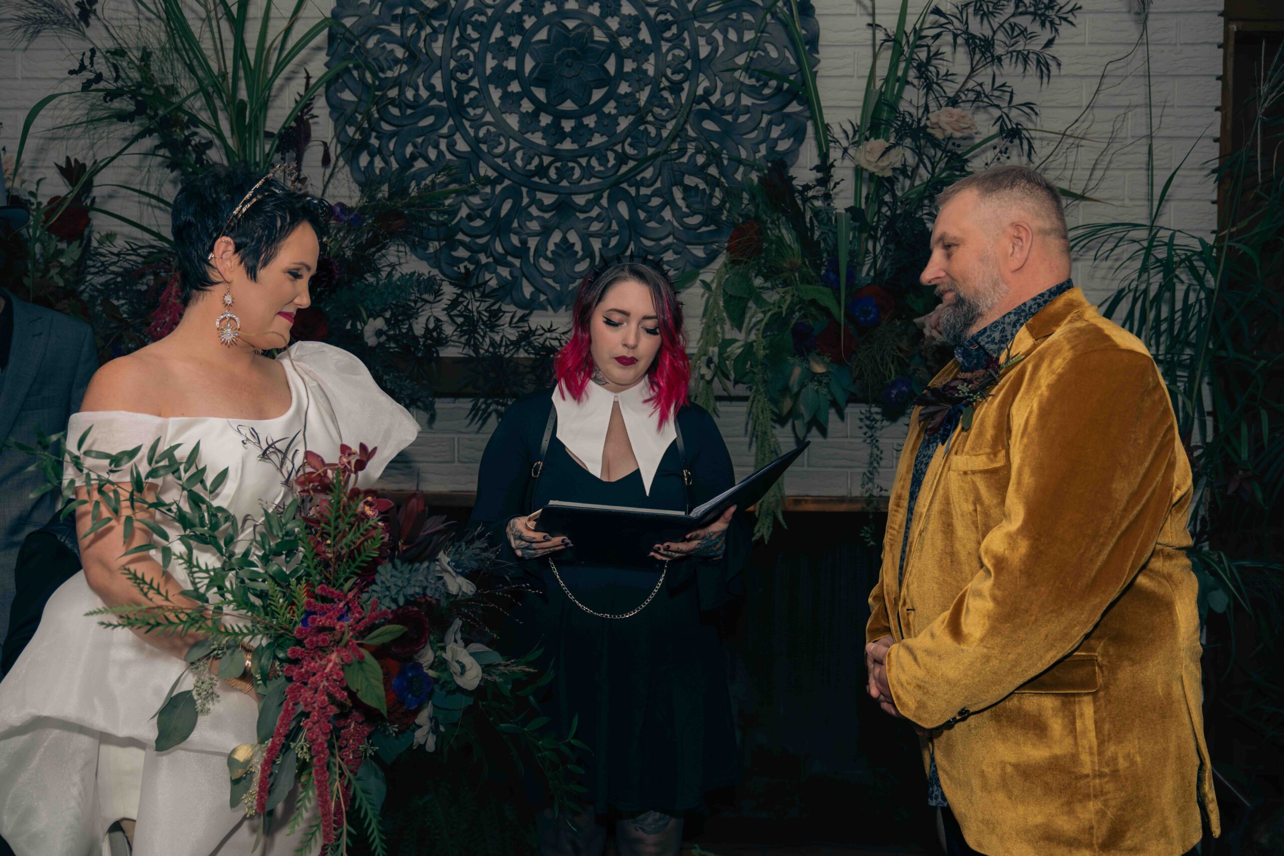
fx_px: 1106
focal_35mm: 31
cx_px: 642
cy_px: 428
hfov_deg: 60.3
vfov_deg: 42.3
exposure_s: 1/250
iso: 100
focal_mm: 31
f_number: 2.8
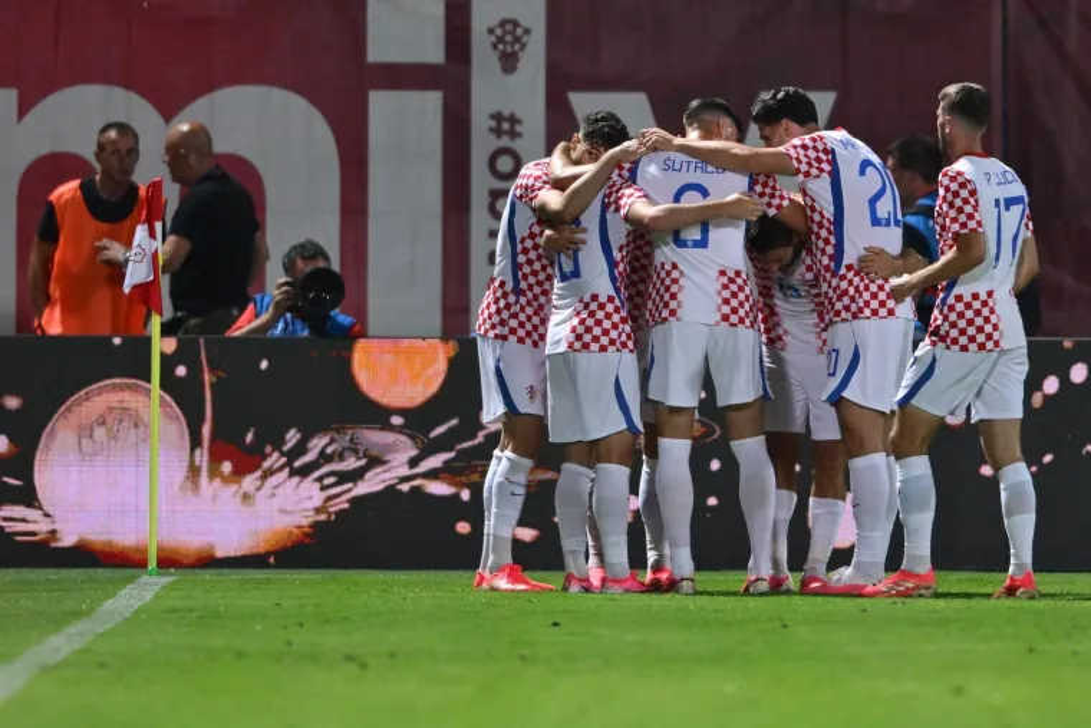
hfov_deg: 3.4
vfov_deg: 2.3
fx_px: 18186
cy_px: 364
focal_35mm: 600
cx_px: 546
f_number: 2.8
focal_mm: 400
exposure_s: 1/1600
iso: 4000
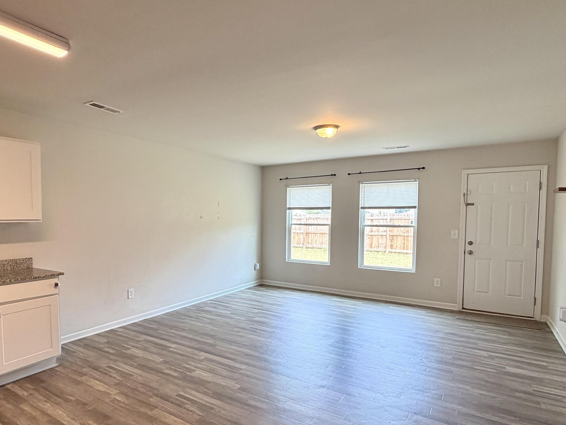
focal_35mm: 22
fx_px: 360
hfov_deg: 75.3
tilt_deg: -2.2
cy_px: 235
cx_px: 220
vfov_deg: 60.9
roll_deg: -0.1
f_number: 2.2
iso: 160
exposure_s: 1/120
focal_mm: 2.22
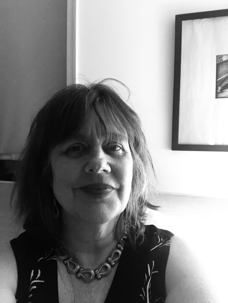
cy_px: 152
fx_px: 281
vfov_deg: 56.8
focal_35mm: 32
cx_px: 114
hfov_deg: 44.2
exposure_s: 1/20
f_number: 2.2
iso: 640
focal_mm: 2.87
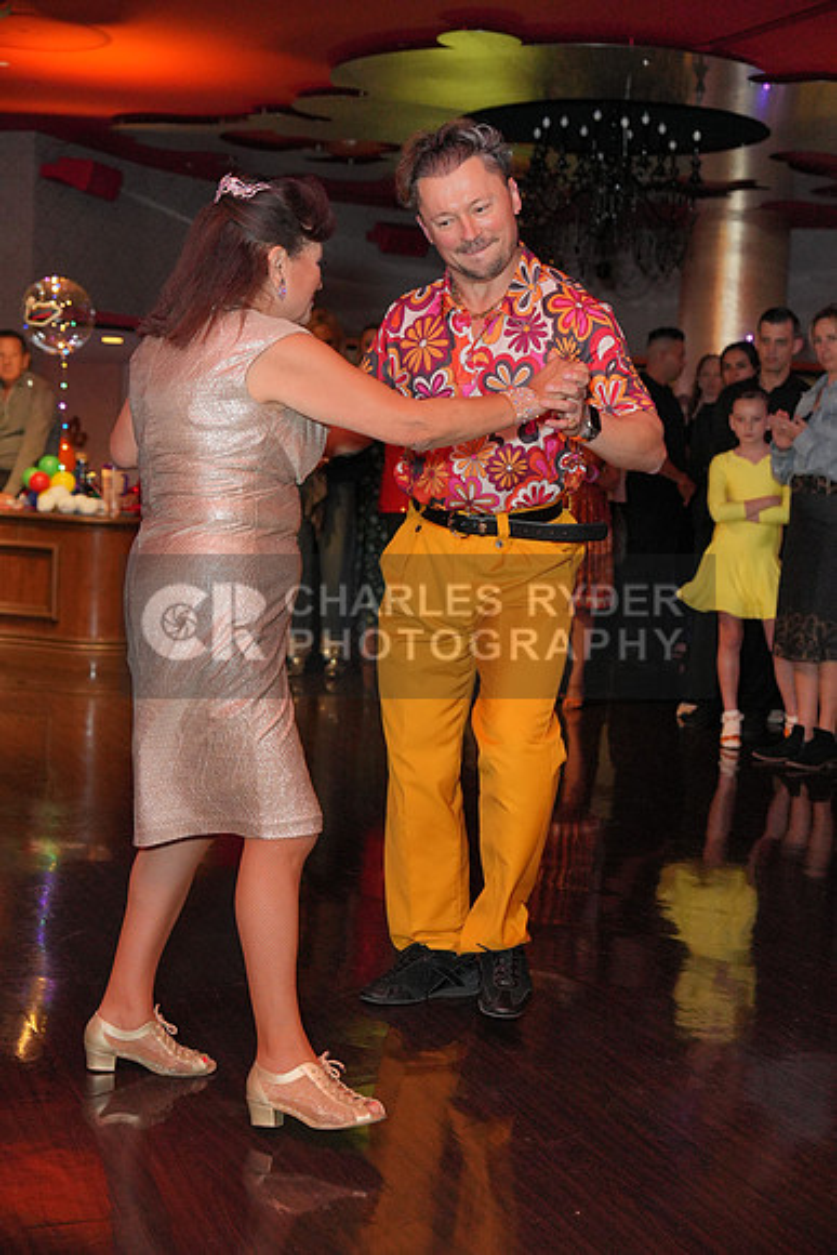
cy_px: 628
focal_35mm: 50
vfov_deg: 39.6
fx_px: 1743
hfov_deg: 27.0
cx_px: 418
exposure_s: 1/200
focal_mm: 50
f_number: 4
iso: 4000
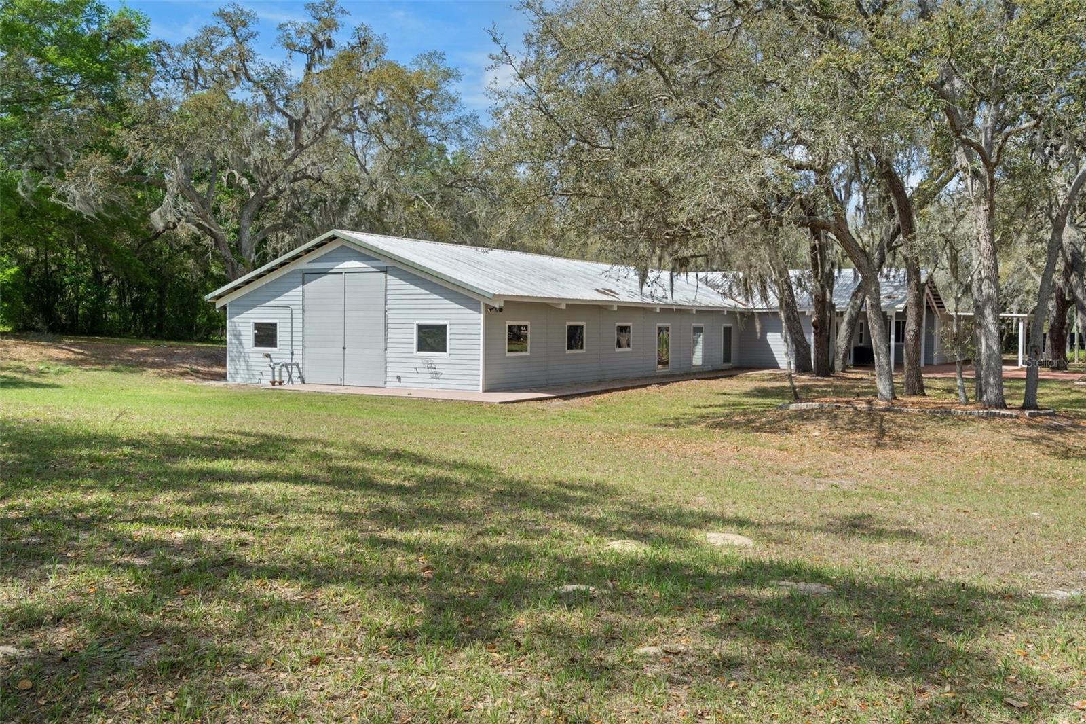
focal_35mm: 31
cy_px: 362
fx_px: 935
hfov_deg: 60.3
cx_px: 543
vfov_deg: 42.3
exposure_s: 1/125
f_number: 8
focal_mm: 31
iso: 640
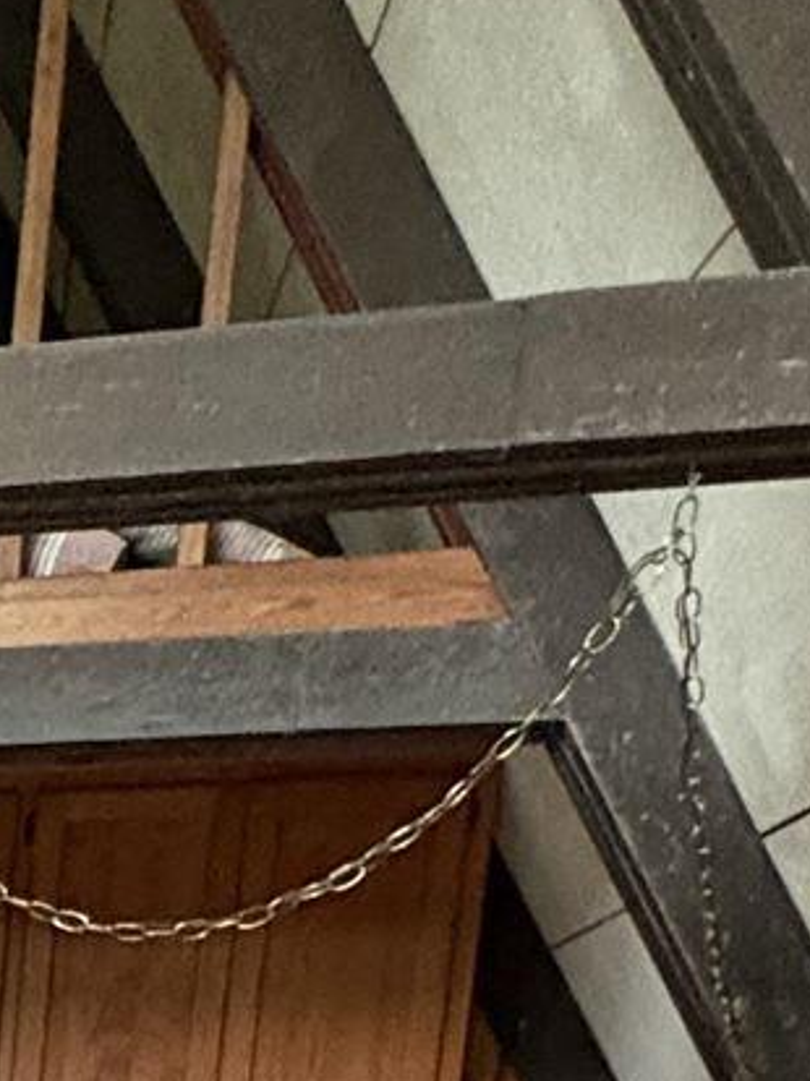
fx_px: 2436
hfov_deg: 14.7
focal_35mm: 78
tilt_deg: -10.1
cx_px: -928
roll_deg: -1.4
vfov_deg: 20.5
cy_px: 1721
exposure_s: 1/49
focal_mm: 2.22
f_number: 2.2
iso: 1000
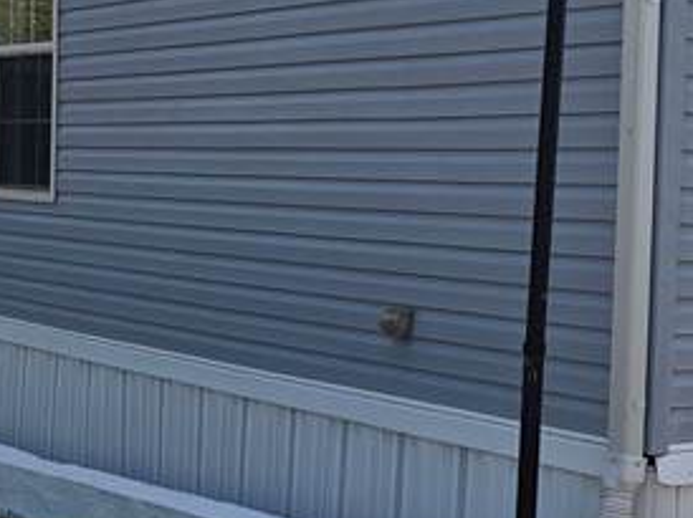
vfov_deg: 17.1
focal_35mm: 86
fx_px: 1720
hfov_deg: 21.7
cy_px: 306
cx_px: 741
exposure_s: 1/1936
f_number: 1.8
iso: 25
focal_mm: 5.4
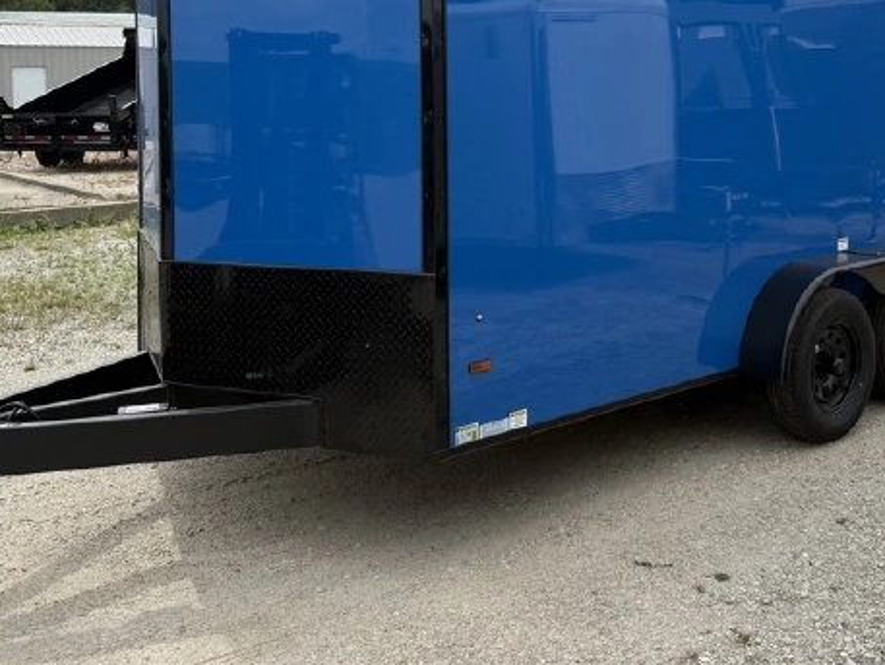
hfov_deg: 44.6
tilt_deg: -3.9
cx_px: 521
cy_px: 147
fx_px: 1074
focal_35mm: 42
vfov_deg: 33.5
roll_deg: +1.5
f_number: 1.78
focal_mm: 6.76
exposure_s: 1/4405
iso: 80
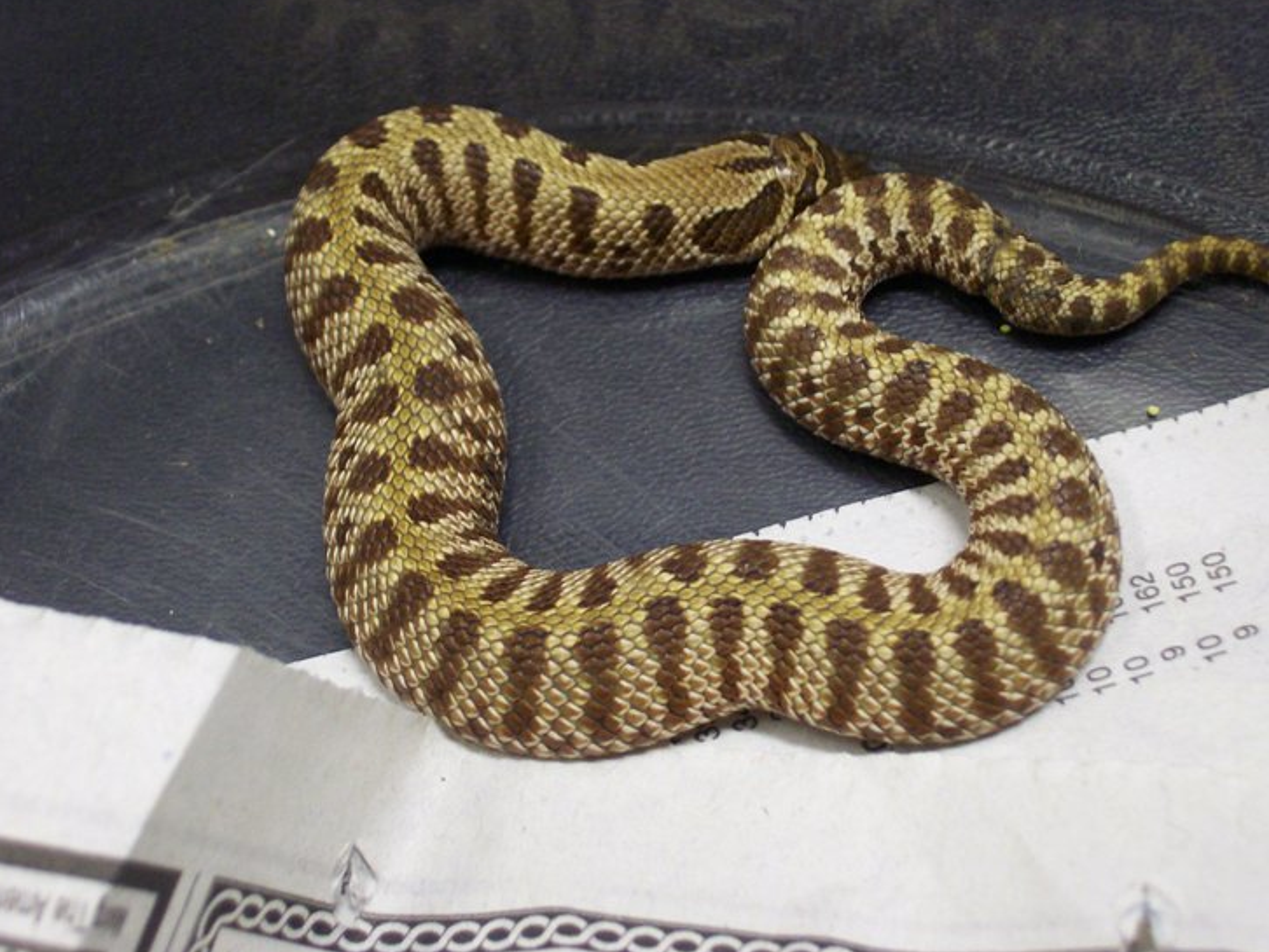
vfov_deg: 19.9
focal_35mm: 74
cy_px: 452
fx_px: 2714
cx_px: 657
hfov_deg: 26.3
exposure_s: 1/14.8
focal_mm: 11.6
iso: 160
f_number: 3.8
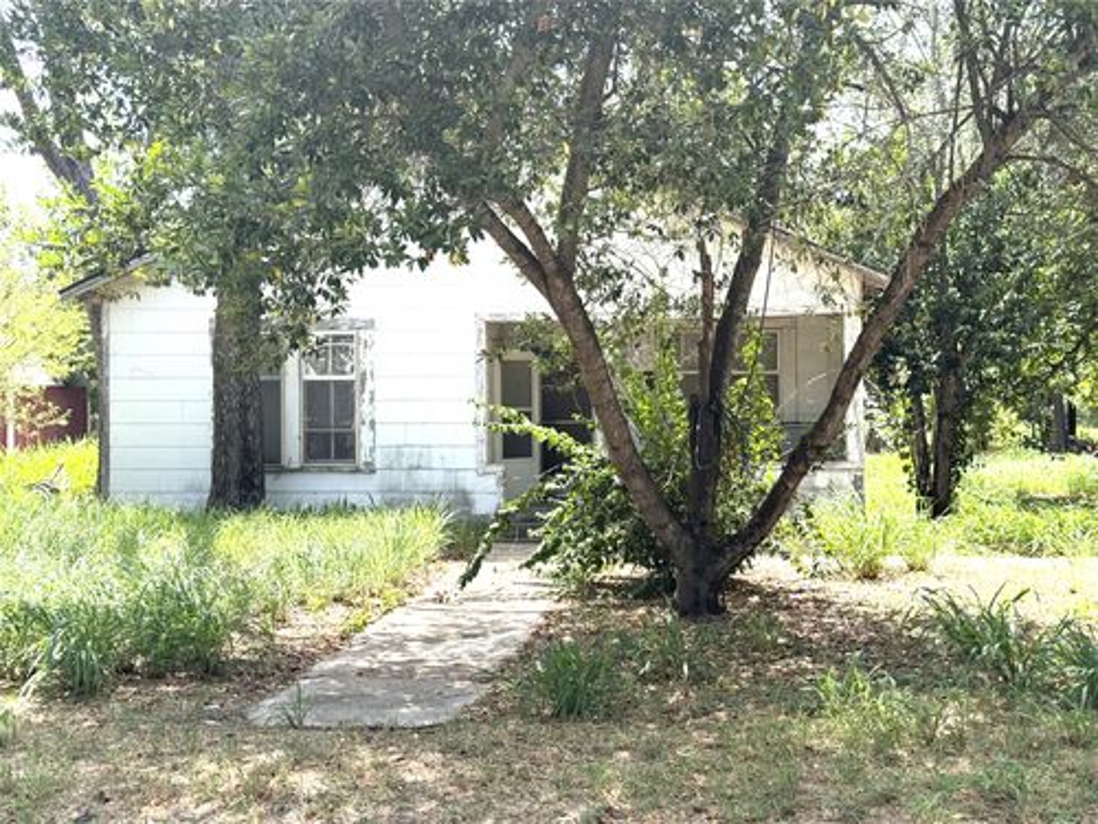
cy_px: 412
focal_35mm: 43
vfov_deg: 33.6
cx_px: 549
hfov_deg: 43.9
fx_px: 1364
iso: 100
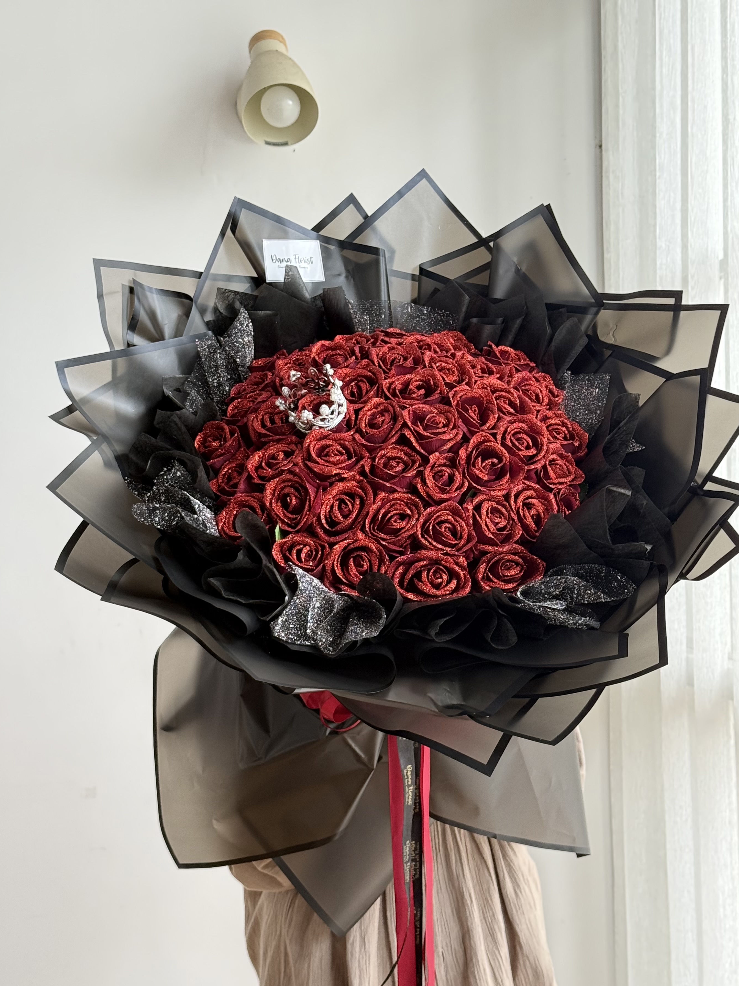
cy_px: 546
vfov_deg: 35.5
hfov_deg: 27.0
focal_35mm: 54
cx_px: 395
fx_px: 1537
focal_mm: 6.76
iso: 125
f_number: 1.78
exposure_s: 1/50
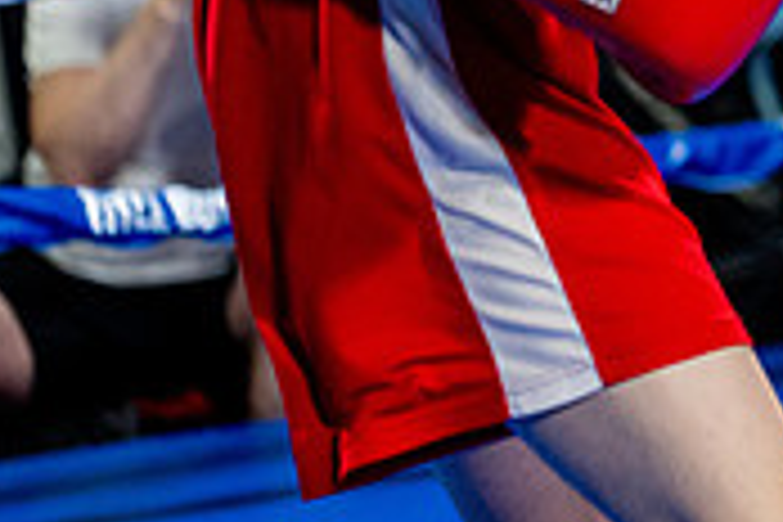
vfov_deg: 4.8
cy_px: -295
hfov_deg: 7.1
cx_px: 1148
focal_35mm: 287
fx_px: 6242
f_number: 2
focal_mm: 86
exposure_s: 1/1000
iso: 4000
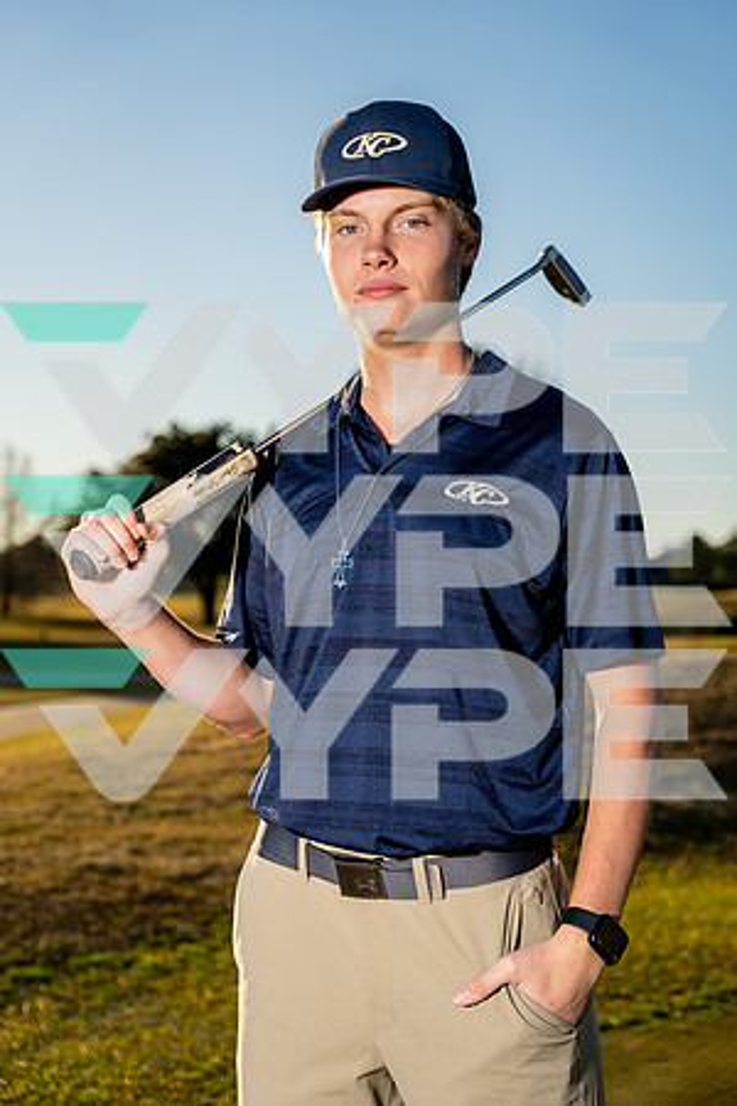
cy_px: 553
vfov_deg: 32.4
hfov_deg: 21.9
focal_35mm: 62
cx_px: 368
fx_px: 1904
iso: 100
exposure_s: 1/1250
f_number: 4
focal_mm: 62
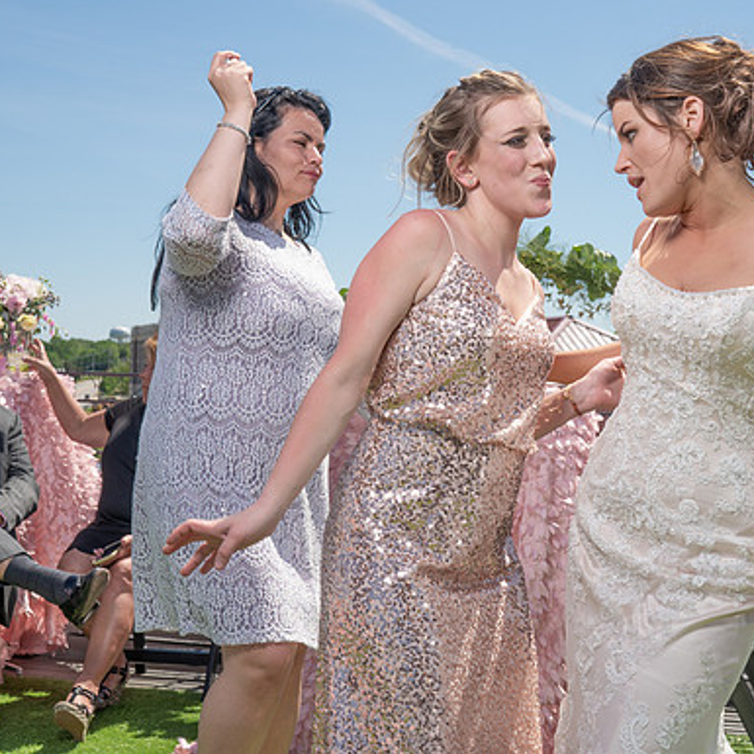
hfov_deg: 31.6
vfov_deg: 31.5
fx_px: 1331
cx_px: 428
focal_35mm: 54
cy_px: 300
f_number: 7.1
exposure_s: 1/250
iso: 50
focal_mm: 35
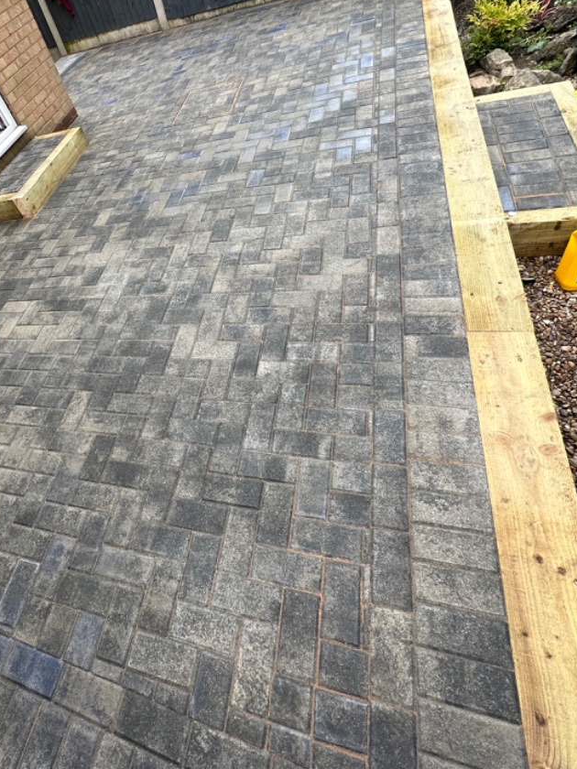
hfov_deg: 63.5
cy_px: 352
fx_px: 444
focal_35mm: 20
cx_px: 171
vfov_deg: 81.6
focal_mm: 2.22
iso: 40
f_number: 2.2
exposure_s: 1/332
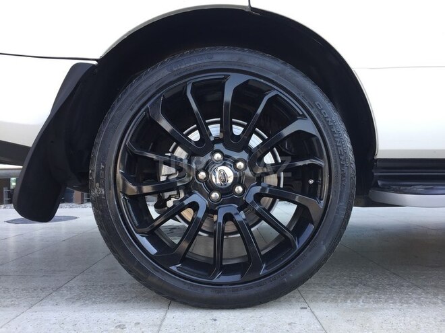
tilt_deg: +2.7
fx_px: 373
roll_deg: +0.1
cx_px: 222
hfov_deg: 61.7
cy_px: 166
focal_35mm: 29
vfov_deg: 48.2
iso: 32
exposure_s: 1/116
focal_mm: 4.15
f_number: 2.2
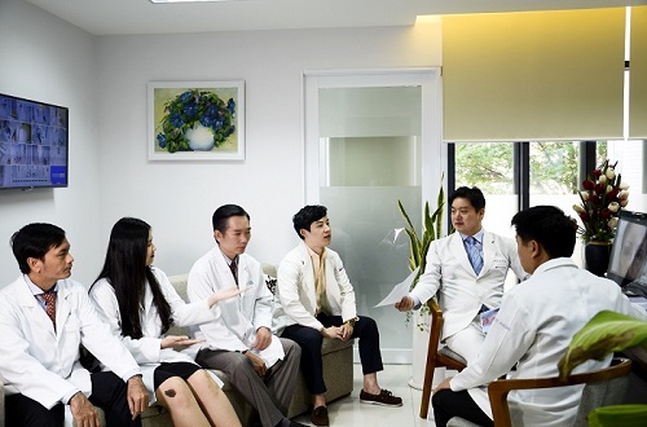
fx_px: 672
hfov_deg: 51.4
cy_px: 214
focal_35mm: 38
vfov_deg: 35.3
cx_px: 324
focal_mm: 25
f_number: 4
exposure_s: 1/20
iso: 100
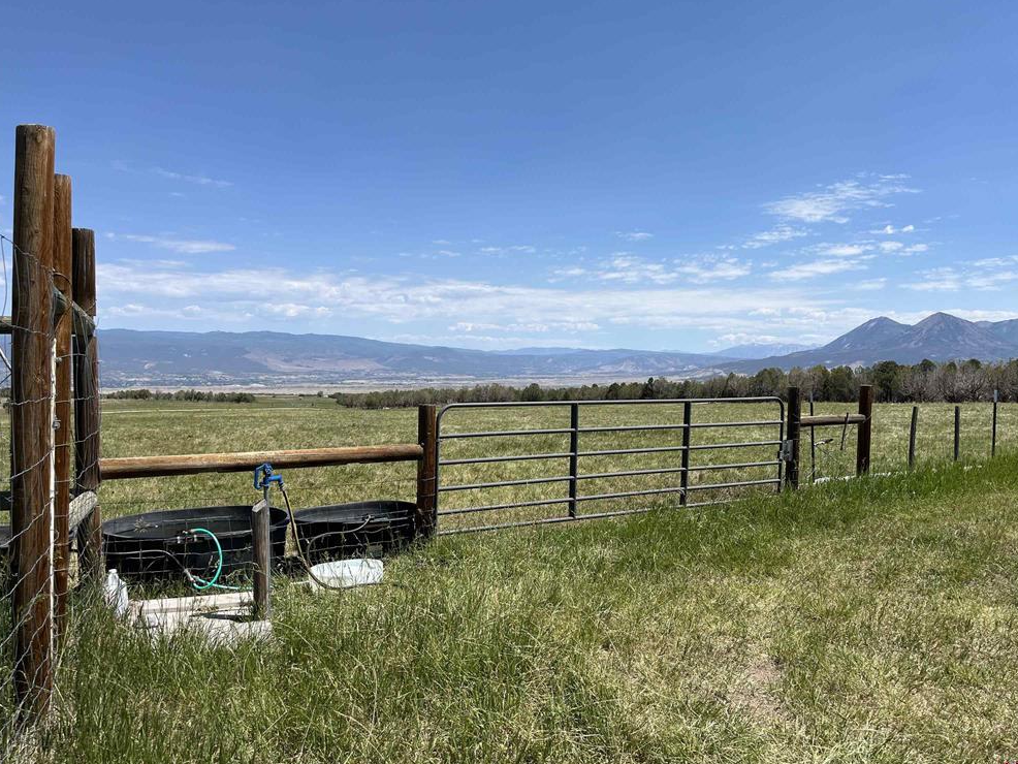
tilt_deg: -1.2
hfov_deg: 65.3
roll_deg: -0.5
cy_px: 374
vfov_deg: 51.4
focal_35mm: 27
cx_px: 515
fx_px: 794
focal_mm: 5.1
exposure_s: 1/4651
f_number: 1.6
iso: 50
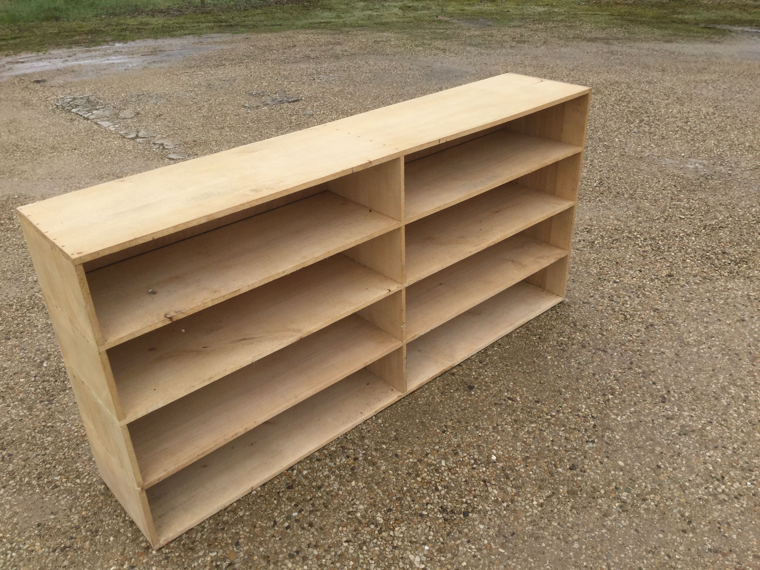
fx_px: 681
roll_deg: -2.3
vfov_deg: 45.4
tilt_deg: -30.5
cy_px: 285
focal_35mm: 31
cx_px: 380
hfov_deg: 58.4
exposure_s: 1/646
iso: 25
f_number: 2.4
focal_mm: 3.3
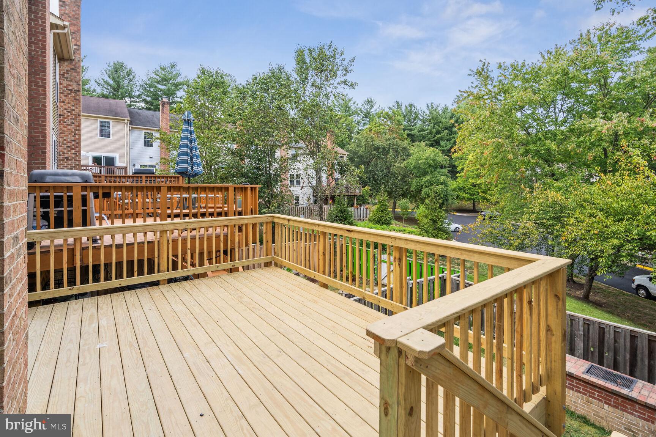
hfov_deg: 96.7
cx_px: 328
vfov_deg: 73.7
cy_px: 218
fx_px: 292
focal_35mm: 16
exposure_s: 1/100
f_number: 8
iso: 200
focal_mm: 16
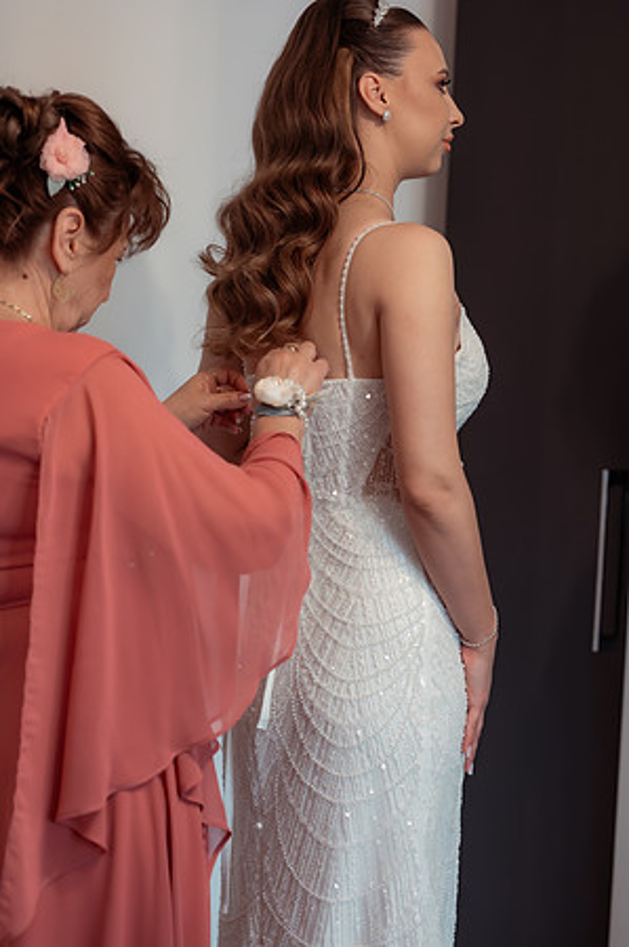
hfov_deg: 16.0
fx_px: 2233
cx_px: 314
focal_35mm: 85
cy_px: 474
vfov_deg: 23.9
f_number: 3.2
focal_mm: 85
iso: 1600
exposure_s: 1/250
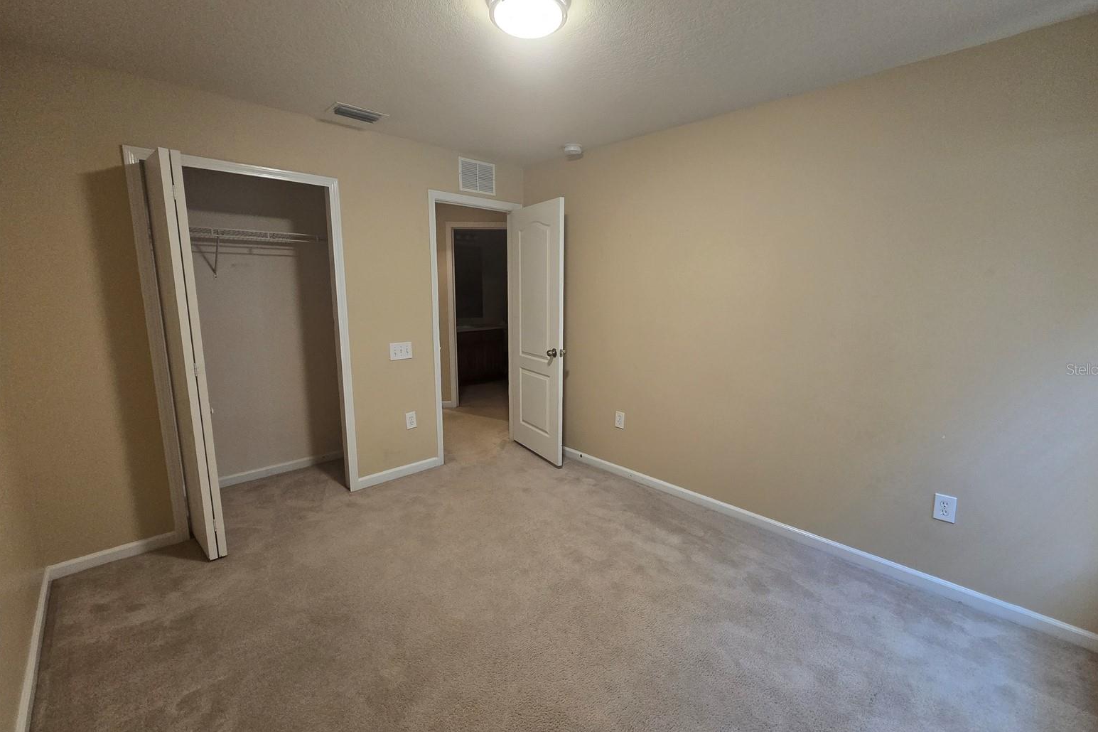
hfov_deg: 104.2
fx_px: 427
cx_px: 565
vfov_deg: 81.2
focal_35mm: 14
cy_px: 369
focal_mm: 2.2
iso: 500
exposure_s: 1/60
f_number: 2.2
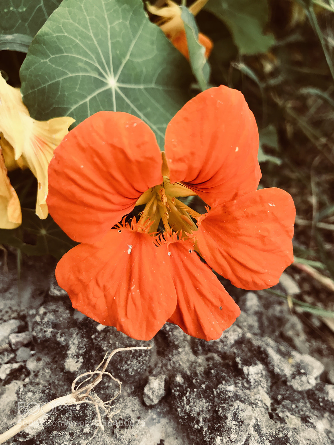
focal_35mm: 28
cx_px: 167
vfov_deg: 63.4
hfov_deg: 49.7
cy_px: 222
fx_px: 360
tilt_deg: -49.8
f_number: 1.8
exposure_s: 1/90
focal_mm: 3.99
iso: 32
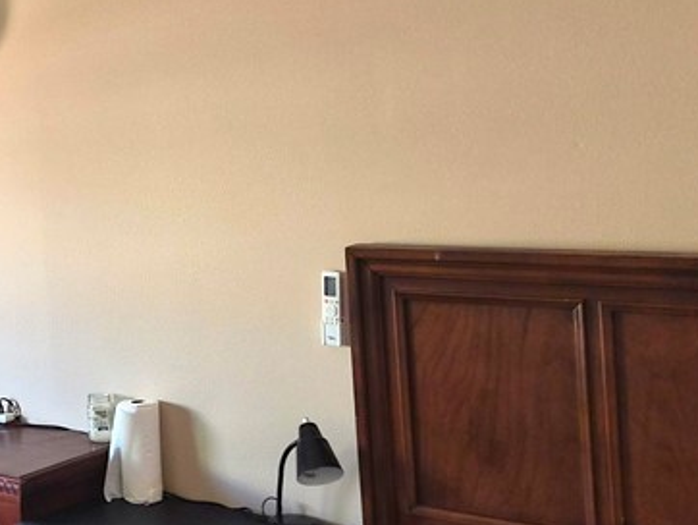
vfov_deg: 22.5
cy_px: 162
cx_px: -77
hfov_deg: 27.2
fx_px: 1312
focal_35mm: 65
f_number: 1.8
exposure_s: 1/180
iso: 200
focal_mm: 5.4
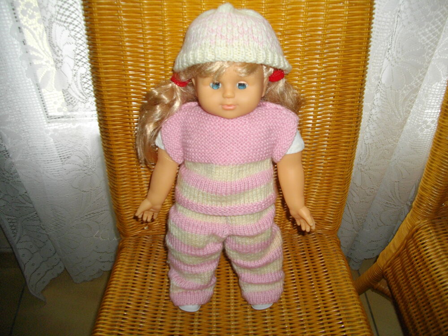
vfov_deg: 44.2
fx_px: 414
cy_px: 168
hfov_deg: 56.8
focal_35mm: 32
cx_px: 224
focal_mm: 5.7
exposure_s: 1/50
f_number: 2.9
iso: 200
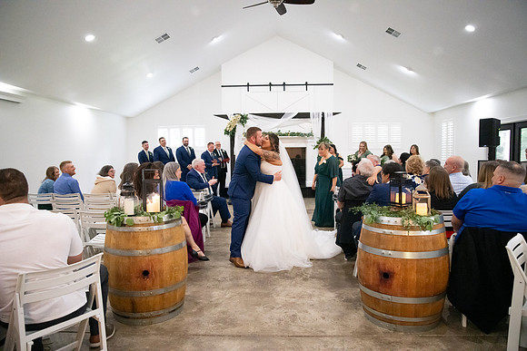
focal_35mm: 24
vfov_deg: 53.2
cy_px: 176
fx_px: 351
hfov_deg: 73.7
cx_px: 264
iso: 10000
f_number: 3.5
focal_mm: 24
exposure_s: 1/320
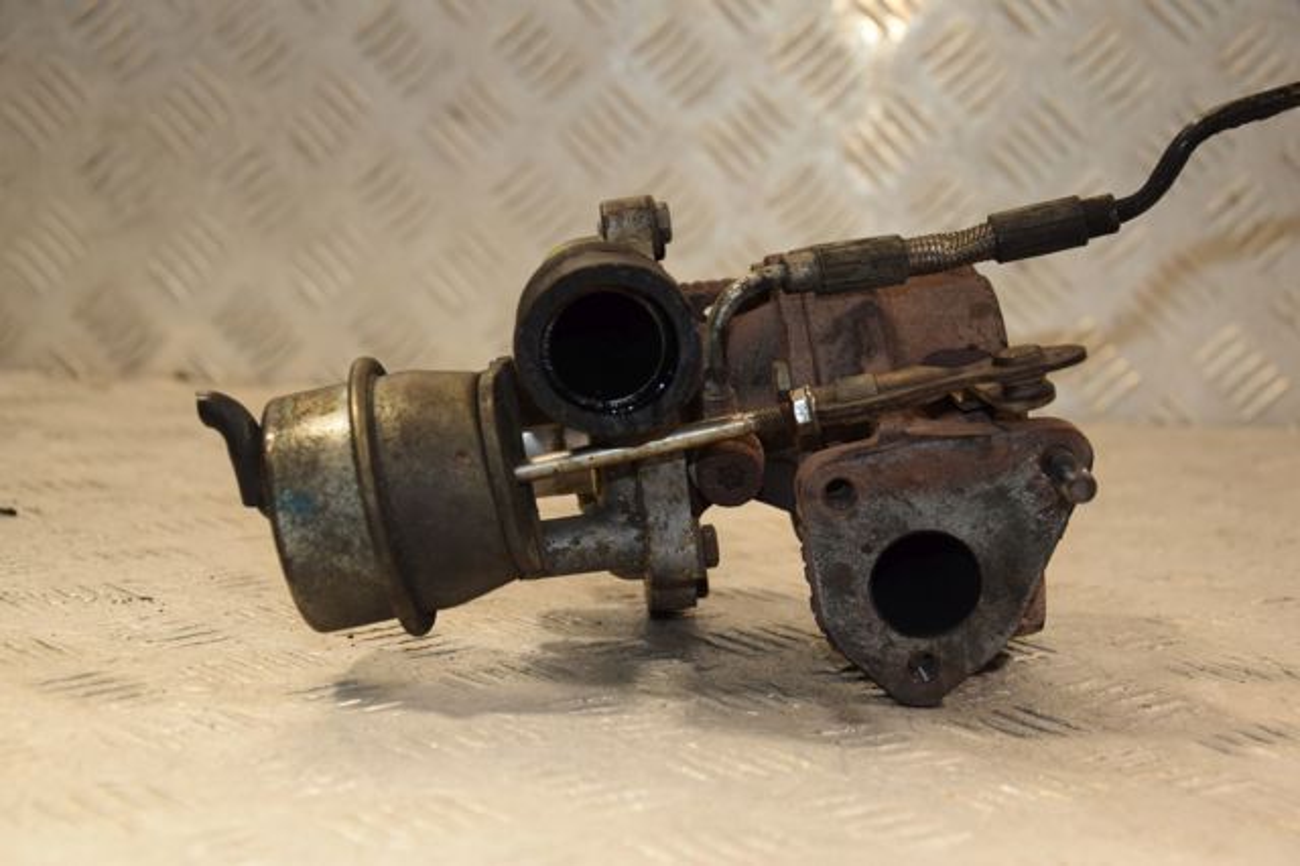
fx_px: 2707
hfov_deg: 27.0
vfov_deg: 18.2
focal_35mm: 75
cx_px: 650
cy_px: 433
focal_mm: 50
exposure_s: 1/200
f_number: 5
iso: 800
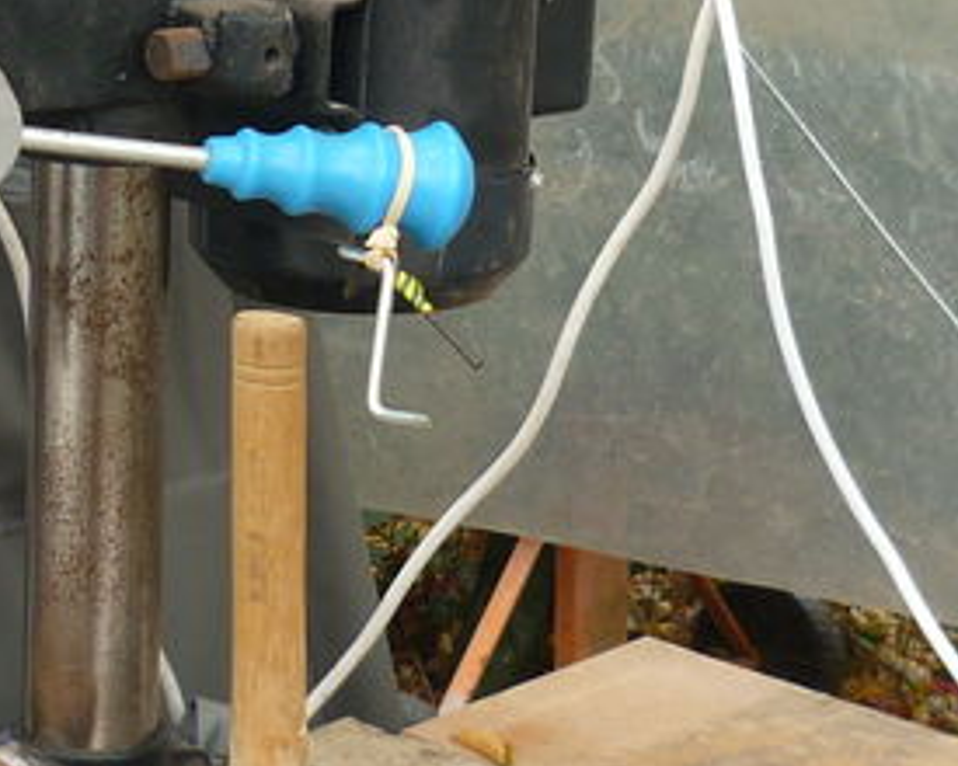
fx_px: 3317
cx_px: 418
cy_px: 129
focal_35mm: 117
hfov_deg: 16.4
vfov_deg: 13.1
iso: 80
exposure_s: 1/50
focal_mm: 5.5
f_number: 2.8
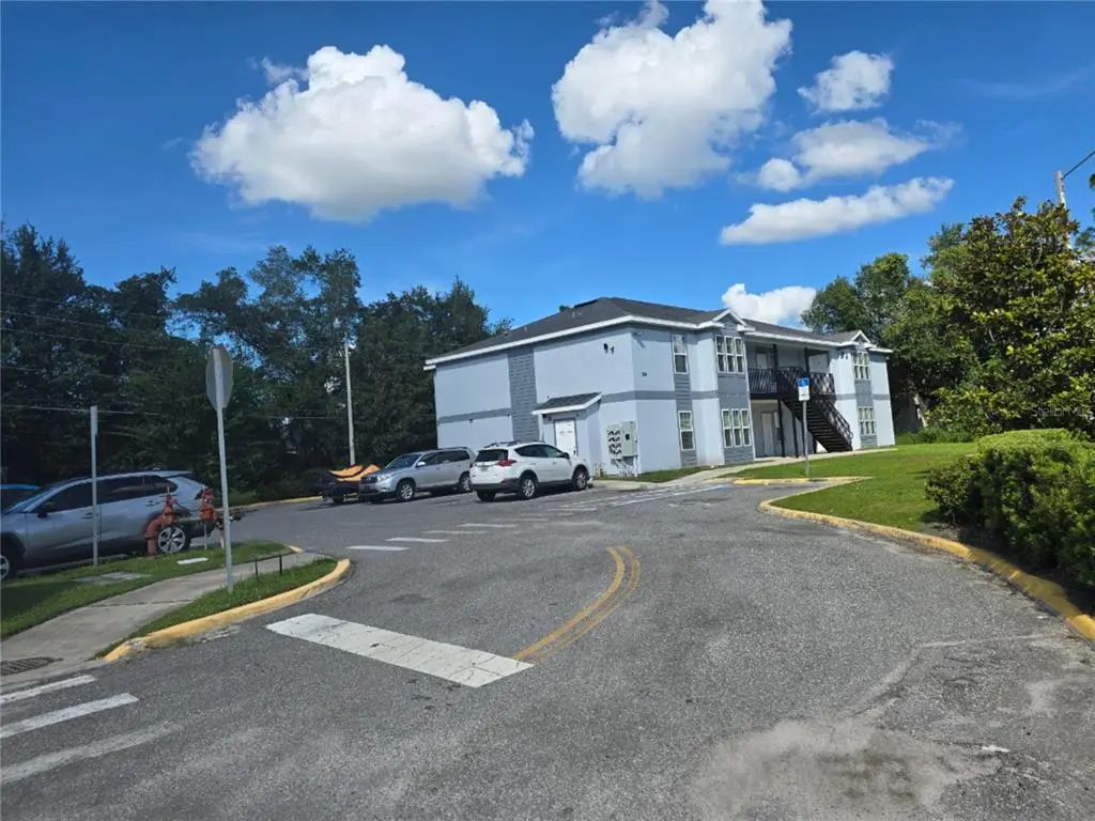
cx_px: 548
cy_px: 410
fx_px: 728
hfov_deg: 73.9
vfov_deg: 58.9
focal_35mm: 23
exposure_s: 1/932
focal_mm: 6.3
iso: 12
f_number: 1.7
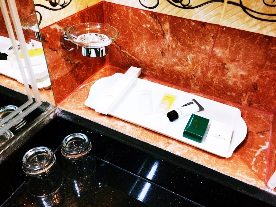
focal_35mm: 29
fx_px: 231
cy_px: 104
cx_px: 138
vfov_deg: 48.3
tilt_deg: -40.3
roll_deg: -2.4
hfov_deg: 61.6
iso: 200
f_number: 2.2
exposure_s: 1/33
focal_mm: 4.15
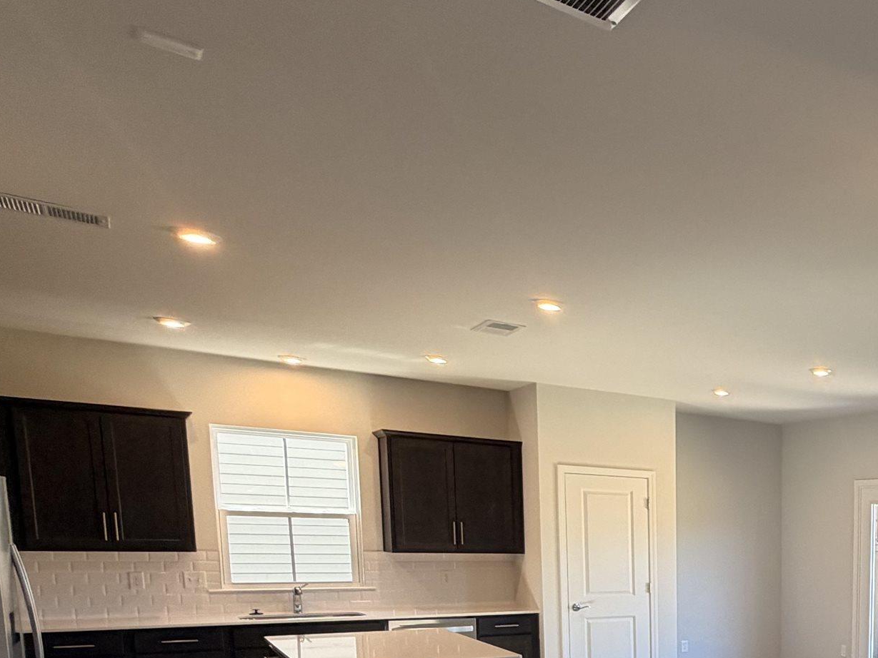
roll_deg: -1.5
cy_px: 646
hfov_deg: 42.3
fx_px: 888
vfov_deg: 36.8
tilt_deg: -7.2
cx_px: 951
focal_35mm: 35
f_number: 2.2
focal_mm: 2.22
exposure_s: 1/120
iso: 125
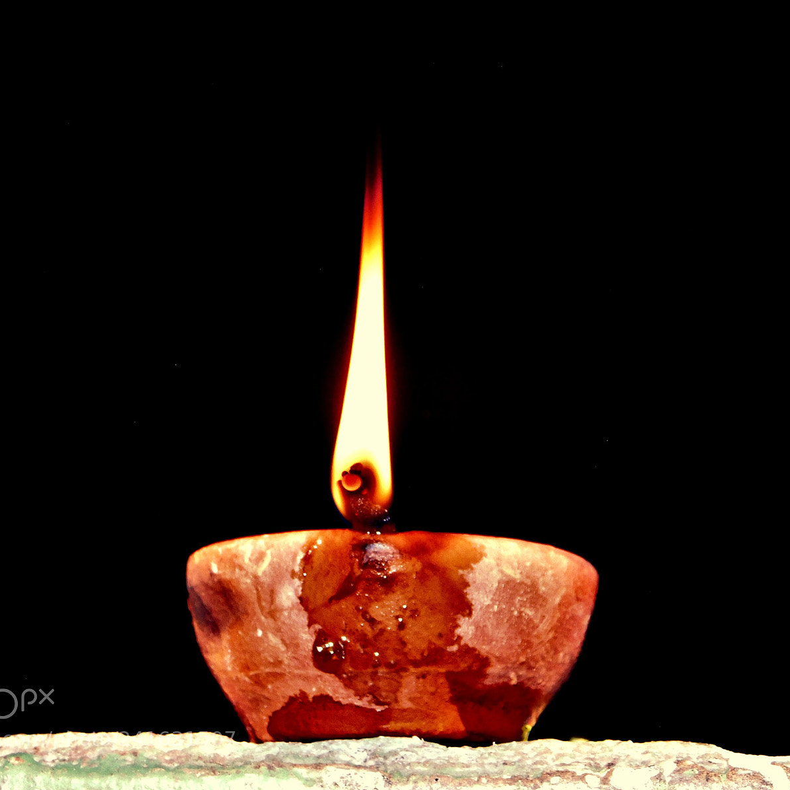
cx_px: 418
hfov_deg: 14.9
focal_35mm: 117
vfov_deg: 14.9
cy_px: 395
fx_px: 3021
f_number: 4.6
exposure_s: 1/60
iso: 200
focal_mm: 17.6
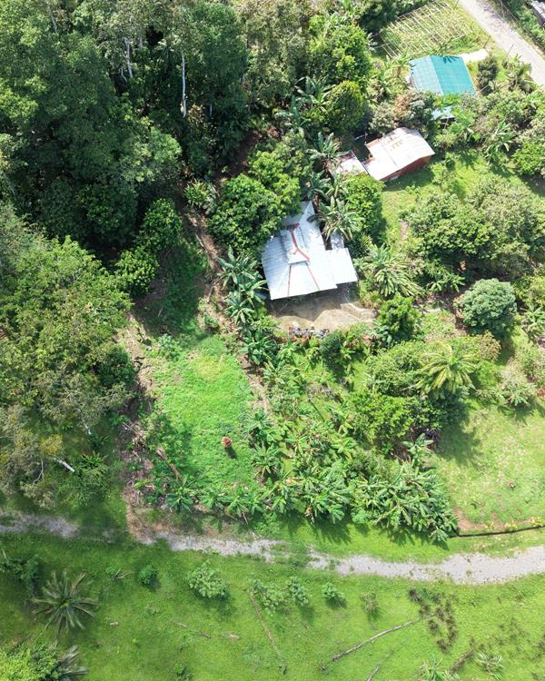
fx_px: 645
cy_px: 346
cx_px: 183
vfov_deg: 55.7
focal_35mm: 32
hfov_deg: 45.1
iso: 140
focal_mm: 8.67
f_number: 1.8
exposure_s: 1/725
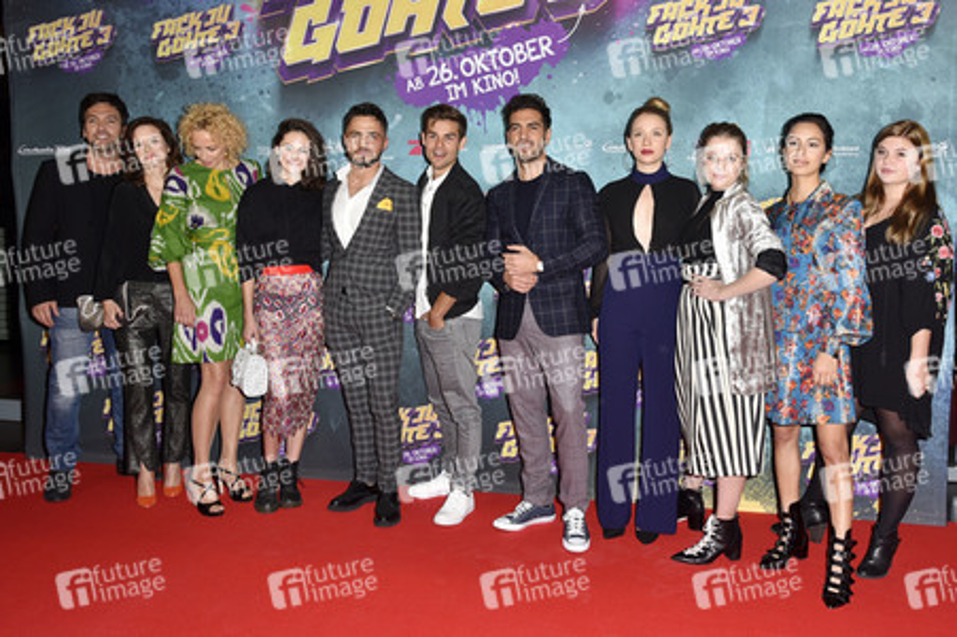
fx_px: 797
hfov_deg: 62.0
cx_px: 478
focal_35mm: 30
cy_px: 318
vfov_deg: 43.5
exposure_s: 1/160
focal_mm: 30
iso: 500
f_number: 7.1
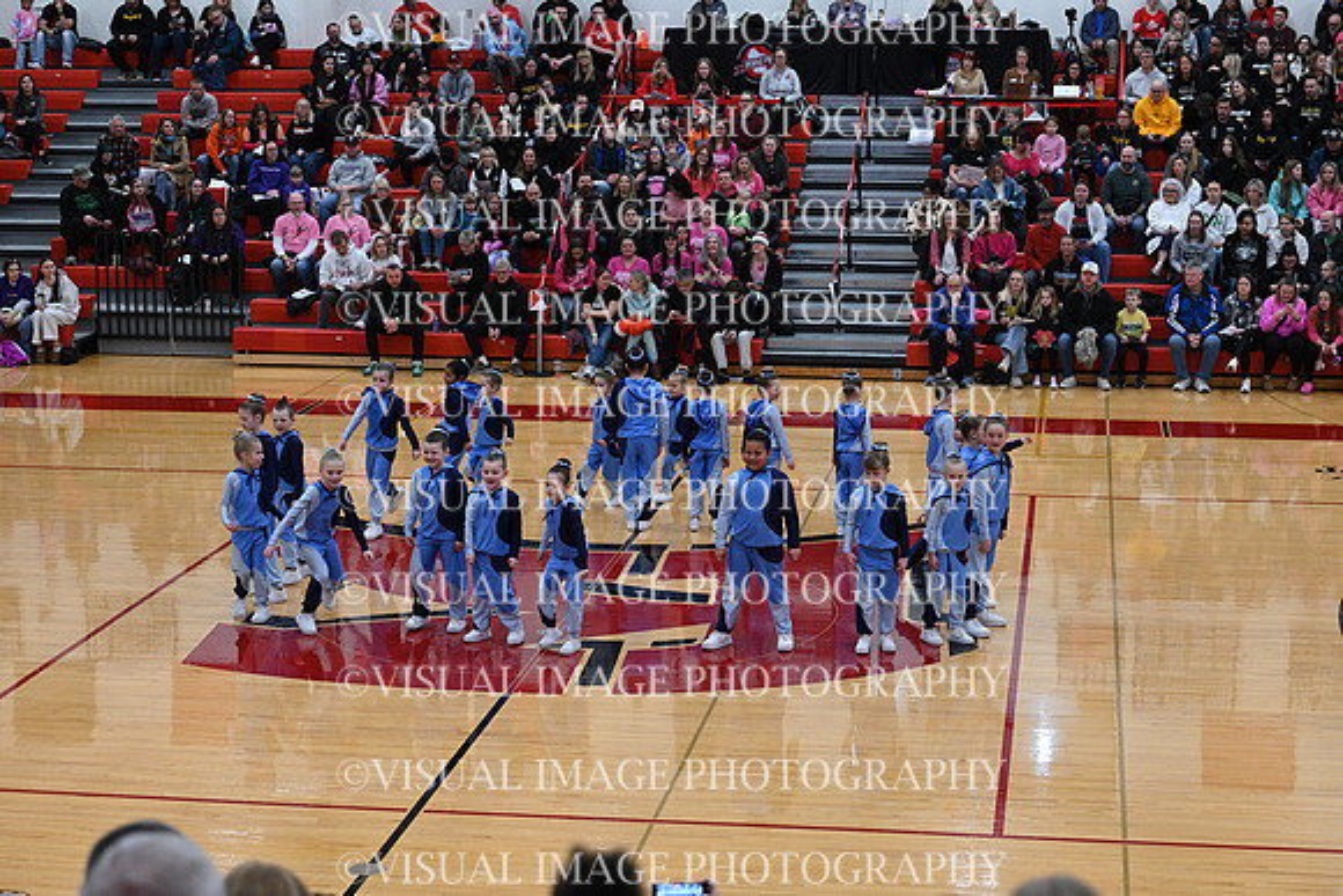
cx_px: 672
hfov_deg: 28.8
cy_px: 448
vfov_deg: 19.5
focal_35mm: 70
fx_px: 2612
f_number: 4
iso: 4000
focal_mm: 70
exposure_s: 1/400
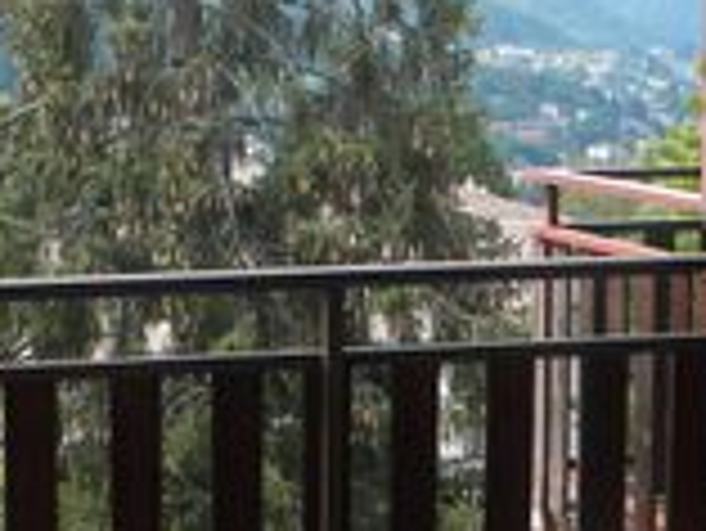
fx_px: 2184
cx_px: 72
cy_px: 342
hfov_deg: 18.1
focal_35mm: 107
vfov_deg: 13.8
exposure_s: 1/280
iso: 80
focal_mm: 5
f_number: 3.5
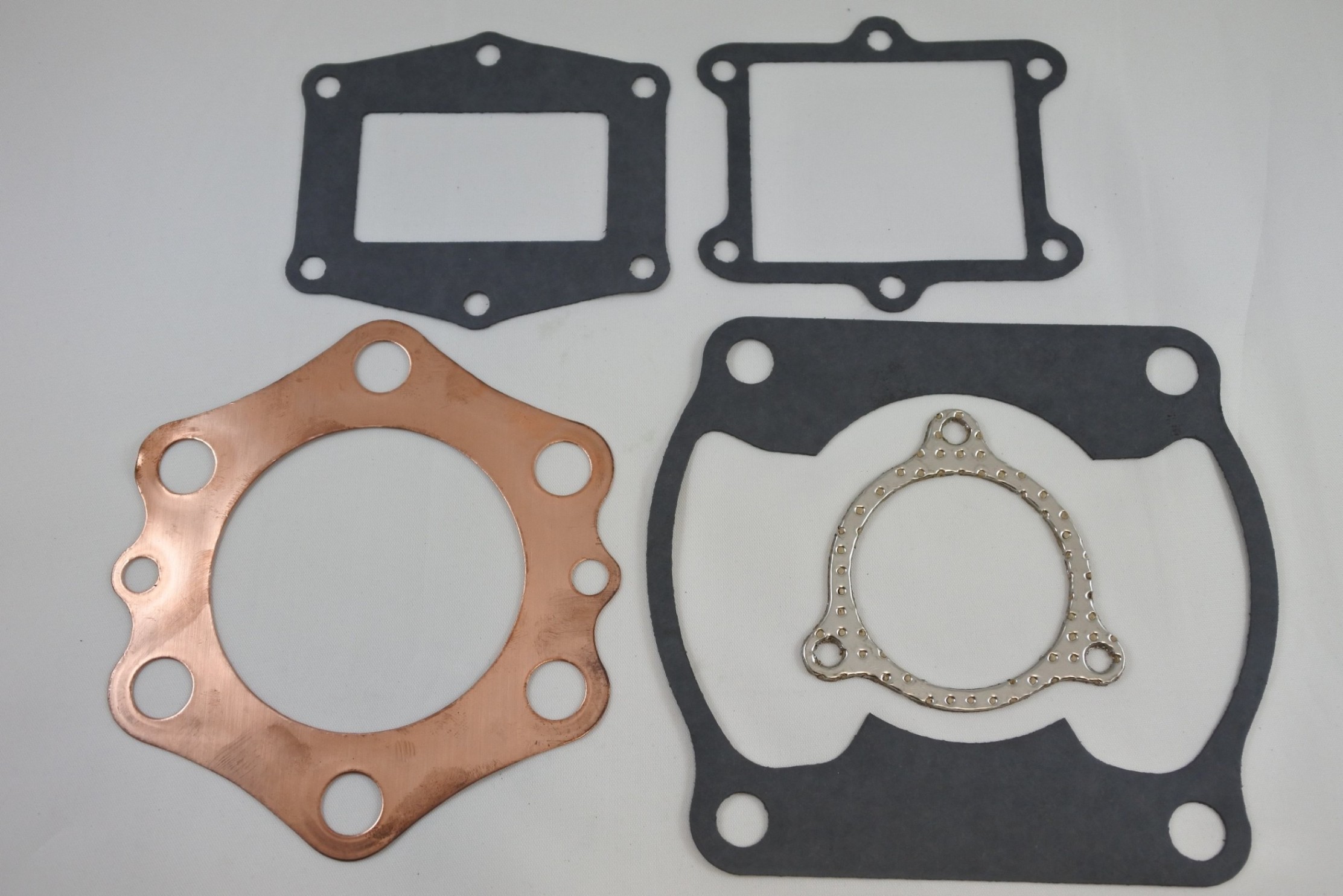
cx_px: 672
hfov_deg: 53.1
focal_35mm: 36
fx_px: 1343
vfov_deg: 36.9
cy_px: 448
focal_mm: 13.7
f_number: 4
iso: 400
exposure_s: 1/250
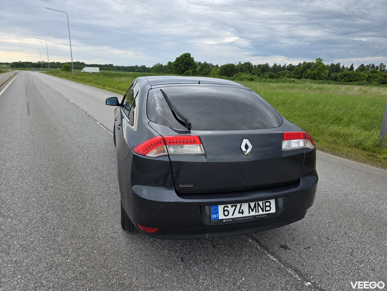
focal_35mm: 23
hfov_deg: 73.9
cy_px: 146
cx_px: 194
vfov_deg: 58.9
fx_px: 257
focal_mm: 6.3
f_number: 1.7
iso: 80
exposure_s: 1/1899
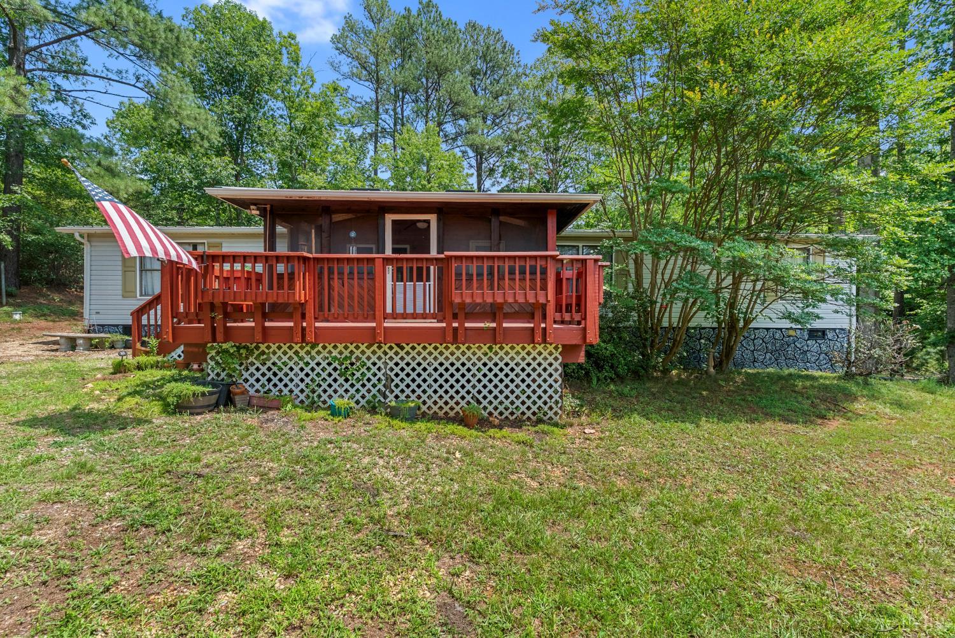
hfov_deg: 94.9
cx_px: 478
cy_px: 319
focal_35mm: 16
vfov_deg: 72.1
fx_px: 438
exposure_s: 1/160
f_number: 7.1
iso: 800
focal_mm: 16.5
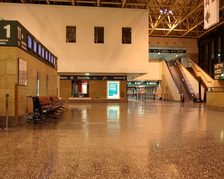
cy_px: 91
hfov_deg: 35.9
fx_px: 345
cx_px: 130
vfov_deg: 29.1
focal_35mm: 52
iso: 200
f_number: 4.2
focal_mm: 30
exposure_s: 1/8
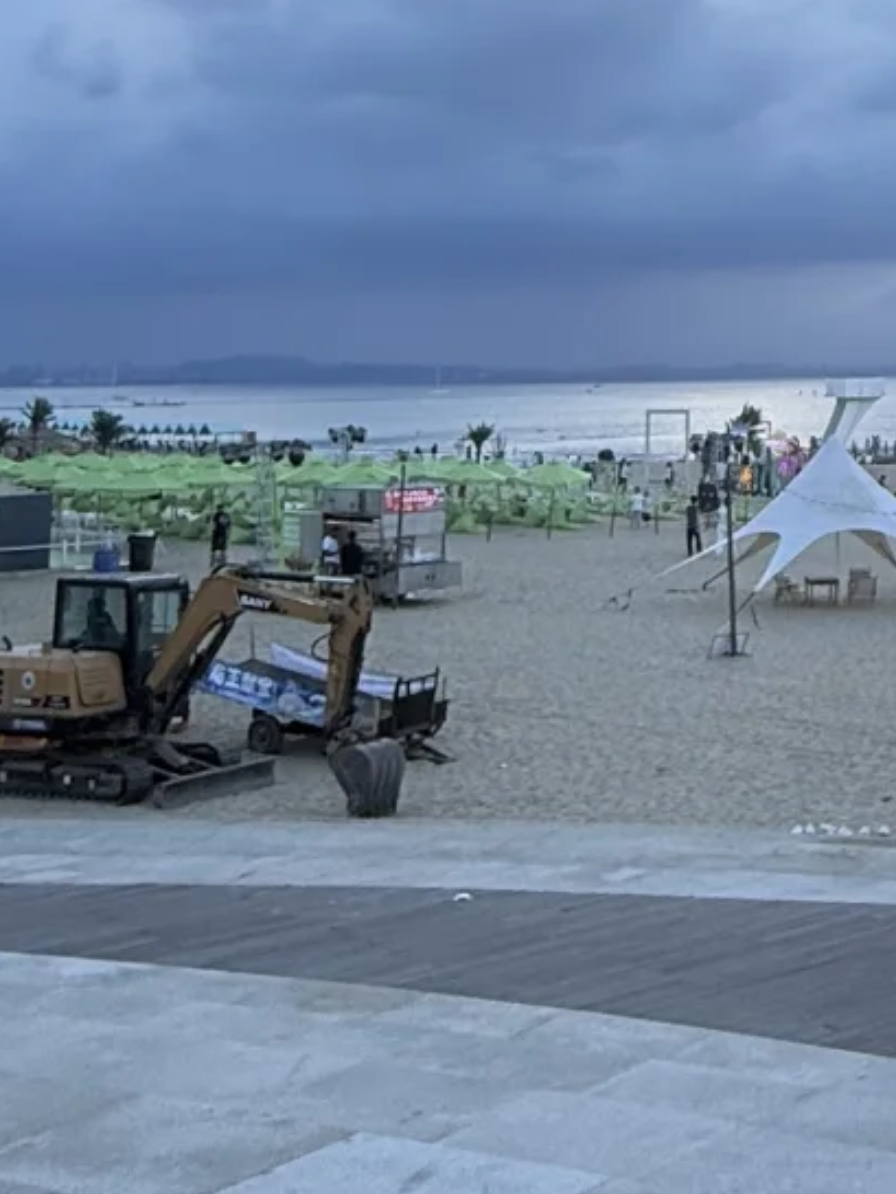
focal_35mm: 37
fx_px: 1276
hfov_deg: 32.3
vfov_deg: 48.1
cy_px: 905
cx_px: 1065
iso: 64
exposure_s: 1/820
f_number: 2.2
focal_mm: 2.22
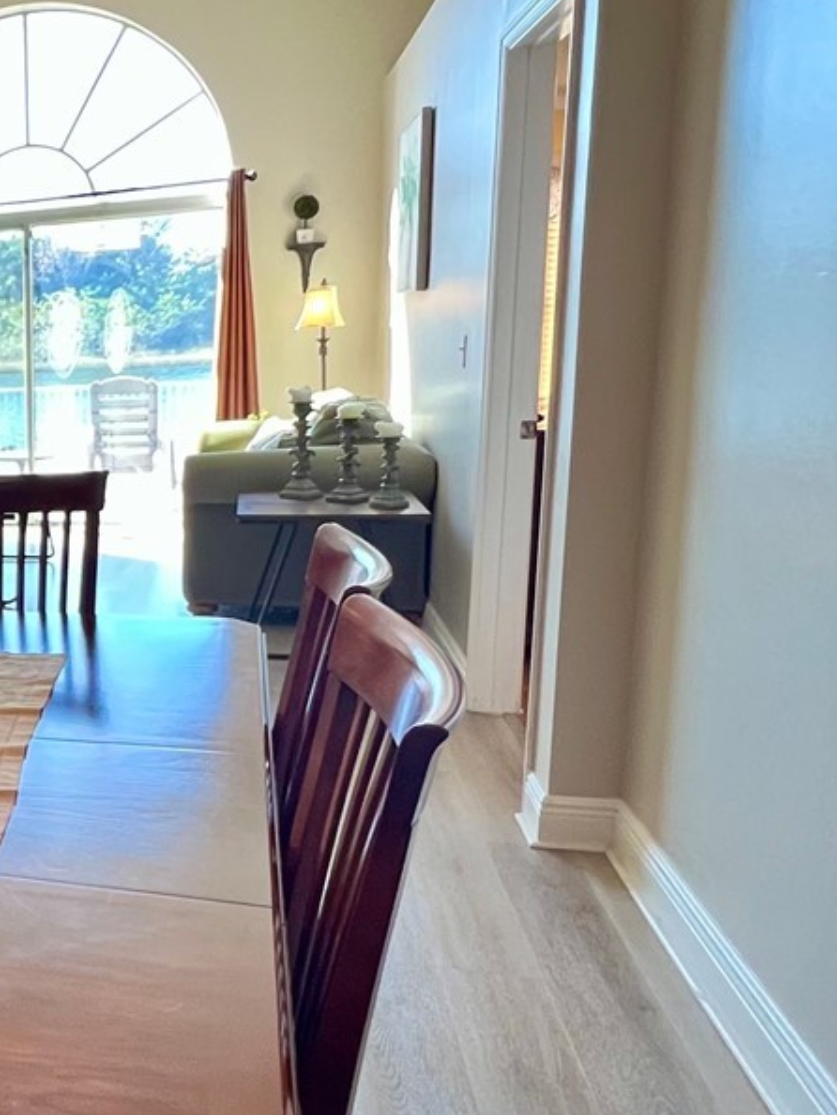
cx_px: -268
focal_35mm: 35
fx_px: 1128
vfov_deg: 52.6
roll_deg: +3.0
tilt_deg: -9.8
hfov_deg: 31.0
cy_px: 561
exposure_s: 1/60
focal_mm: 1.57
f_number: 1.8
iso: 320
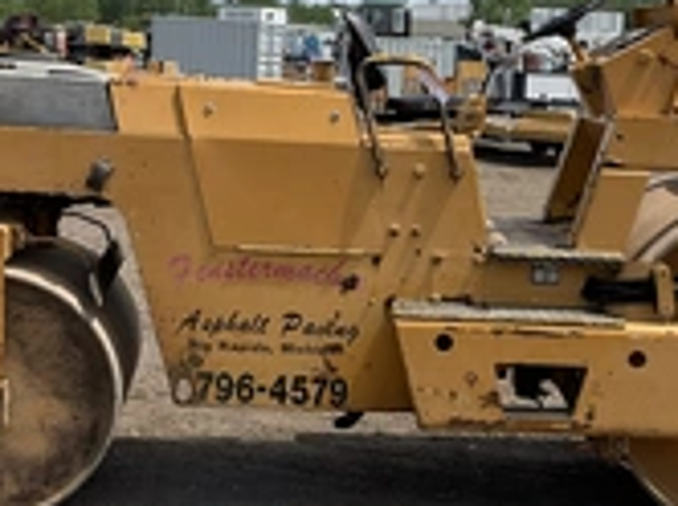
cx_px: 453
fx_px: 1369
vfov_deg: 21.0
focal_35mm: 70
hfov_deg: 27.6
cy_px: 233
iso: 25
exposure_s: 1/1984
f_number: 1.8
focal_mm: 3
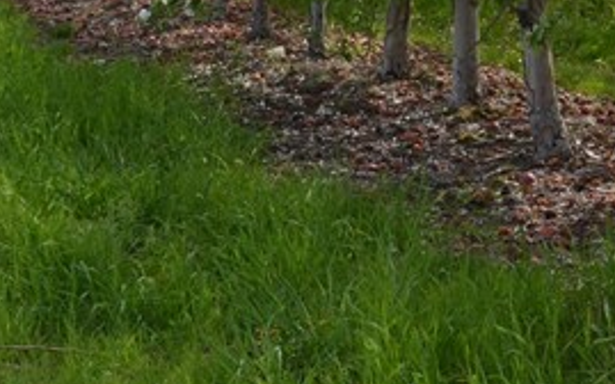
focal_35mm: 136
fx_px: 2279
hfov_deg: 15.3
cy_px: -221
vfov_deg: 9.3
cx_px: 497
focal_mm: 22
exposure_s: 1/250
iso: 160
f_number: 8
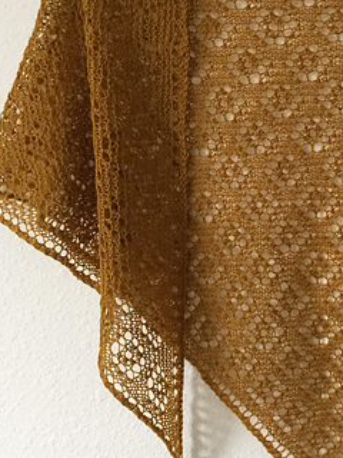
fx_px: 766
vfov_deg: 33.2
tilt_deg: -12.6
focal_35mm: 58
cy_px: 206
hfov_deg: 24.6
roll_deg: +0.8
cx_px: 302
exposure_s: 1/10
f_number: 2.2
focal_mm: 4.15
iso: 100
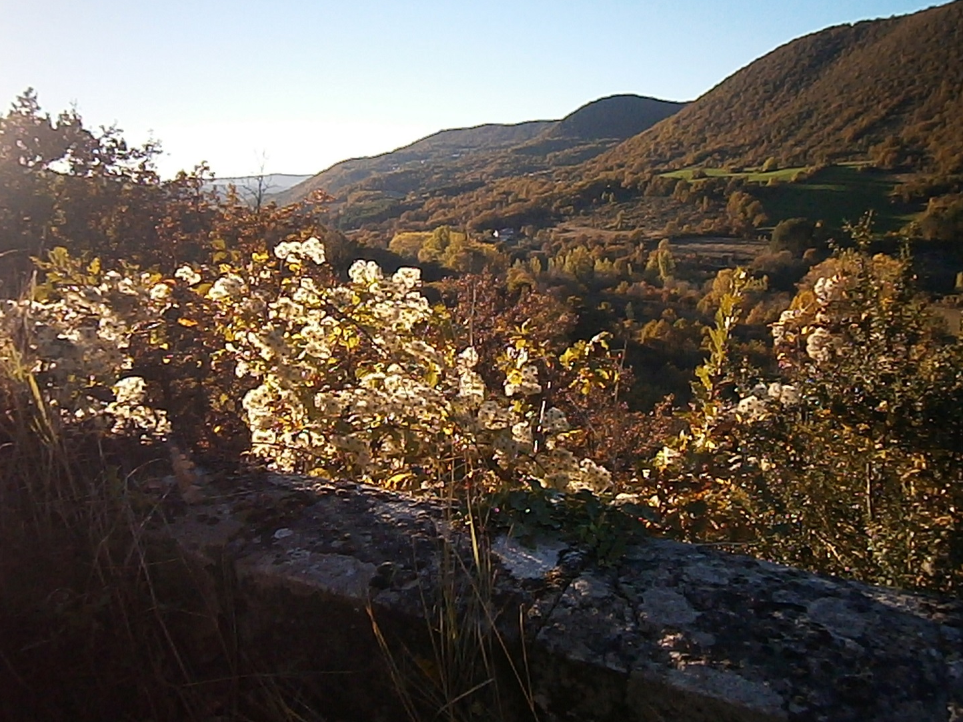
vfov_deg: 51.3
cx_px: 496
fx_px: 751
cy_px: 350
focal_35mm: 27
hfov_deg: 65.3
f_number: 8
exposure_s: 1/250
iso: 320
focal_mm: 4.7
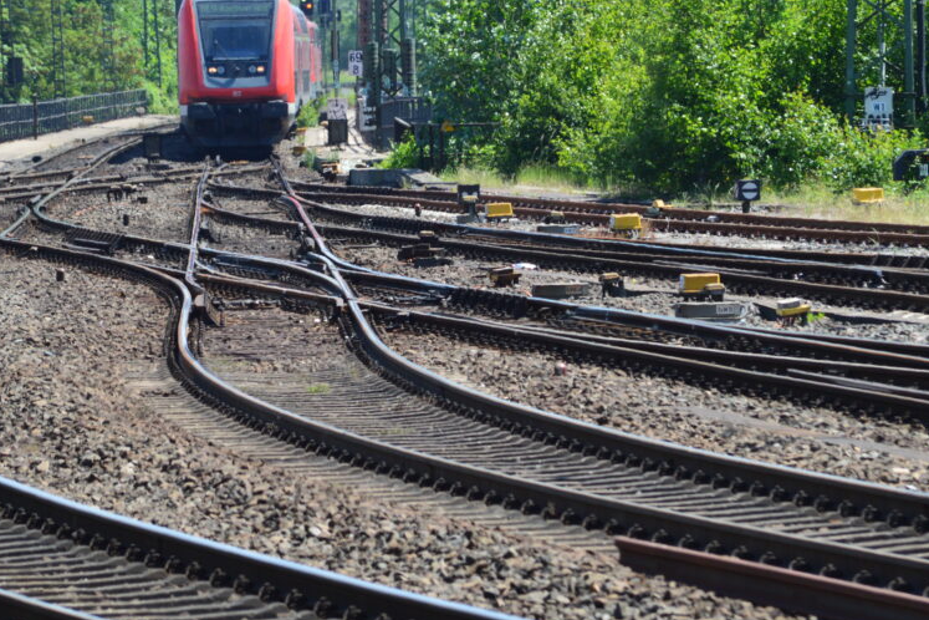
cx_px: 367
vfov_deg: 3.7
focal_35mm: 370
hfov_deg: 5.6
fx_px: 9547
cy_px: 233
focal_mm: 180
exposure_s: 1/320
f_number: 10
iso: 400
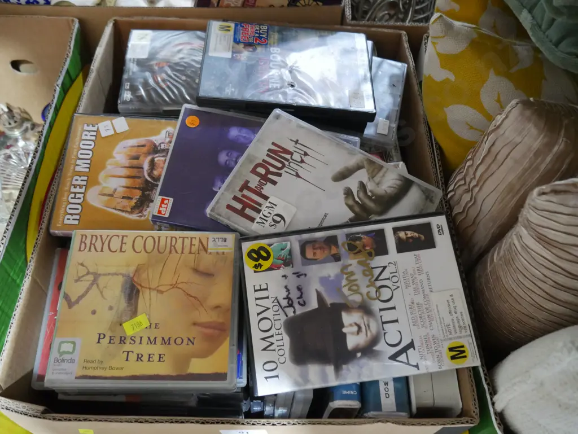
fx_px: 501
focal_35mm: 30
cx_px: 289
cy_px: 217
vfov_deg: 46.8
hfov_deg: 59.9
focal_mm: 15
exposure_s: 1/60
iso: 3200
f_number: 3.6
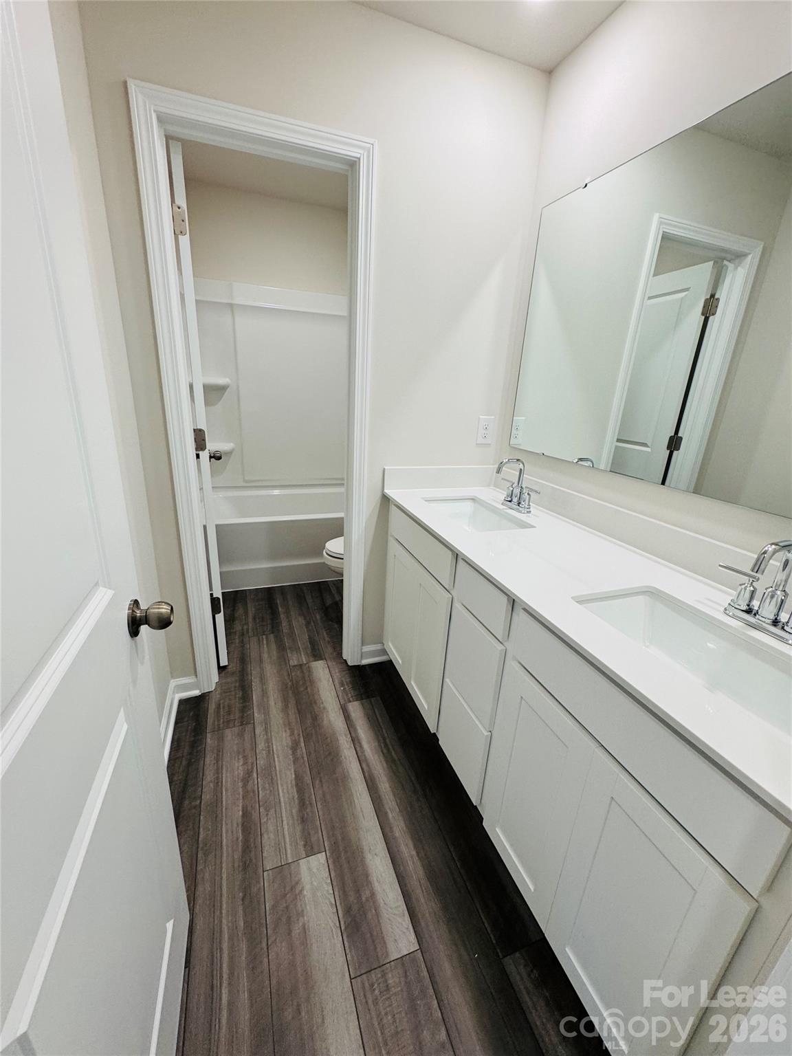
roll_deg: -2.4
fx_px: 427
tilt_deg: -19.3
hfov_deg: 85.7
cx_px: 396
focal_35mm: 14
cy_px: 528
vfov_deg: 102.1
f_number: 2.2
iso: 160
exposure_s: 1/120
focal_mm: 2.22
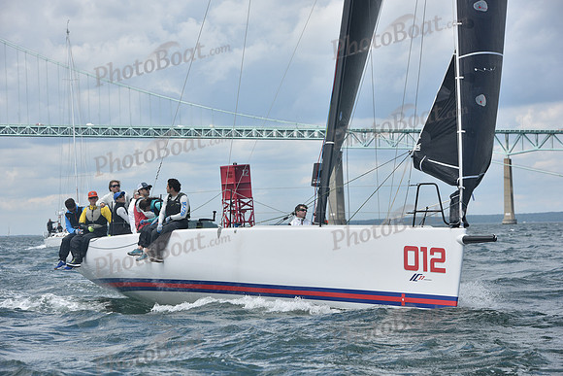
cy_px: 188
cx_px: 282
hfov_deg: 16.4
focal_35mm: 125
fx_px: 1955
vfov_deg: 11.0
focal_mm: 125
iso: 250
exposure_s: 1/1000
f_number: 8
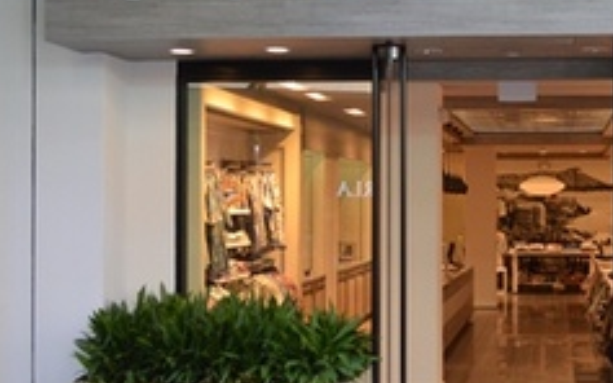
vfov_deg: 19.4
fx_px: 1119
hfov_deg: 29.8
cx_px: 507
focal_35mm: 67
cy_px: 177
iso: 640
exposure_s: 1/200
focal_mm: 26
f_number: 4.2
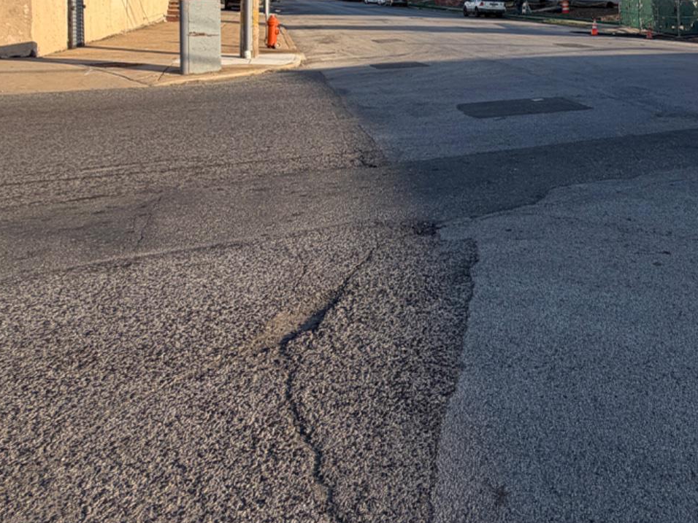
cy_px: 29
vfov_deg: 42.0
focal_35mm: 30
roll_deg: -1.1
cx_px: 604
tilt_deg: -3.3
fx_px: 605
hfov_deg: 53.8
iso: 32
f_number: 2.2
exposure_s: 1/770
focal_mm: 2.22
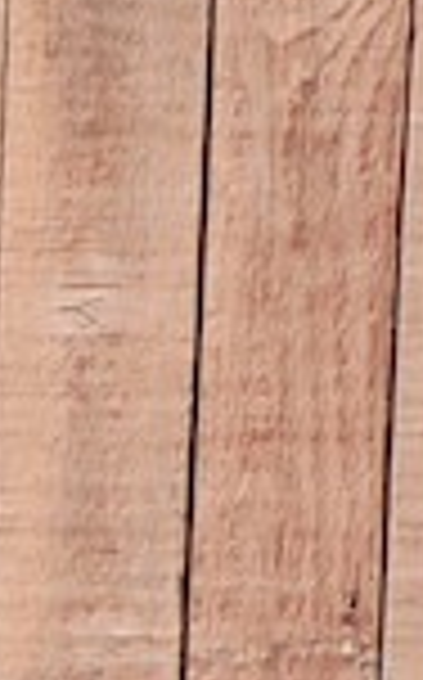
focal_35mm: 519
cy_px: 1475
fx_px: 9600
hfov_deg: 2.5
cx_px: -1224
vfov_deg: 4.0
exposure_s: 1/125
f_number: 5.6
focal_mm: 50
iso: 100
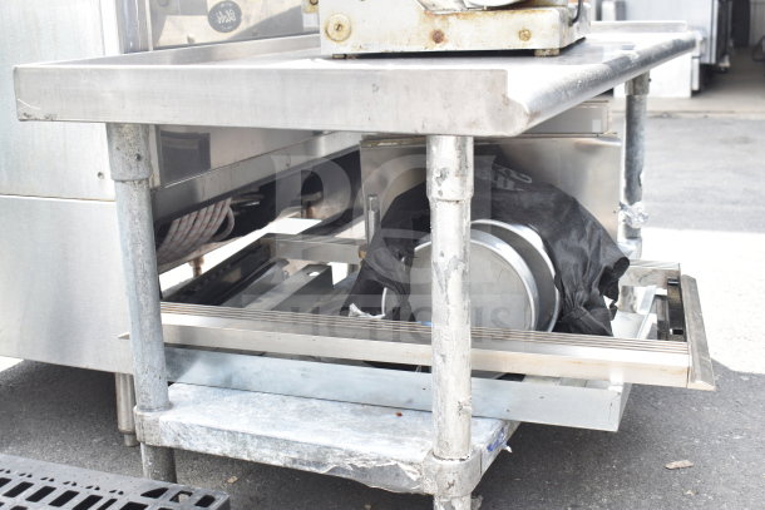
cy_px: 255
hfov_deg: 42.3
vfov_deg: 29.0
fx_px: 988
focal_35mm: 46
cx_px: 382
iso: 200
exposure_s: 1/125
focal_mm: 31
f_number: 5.6
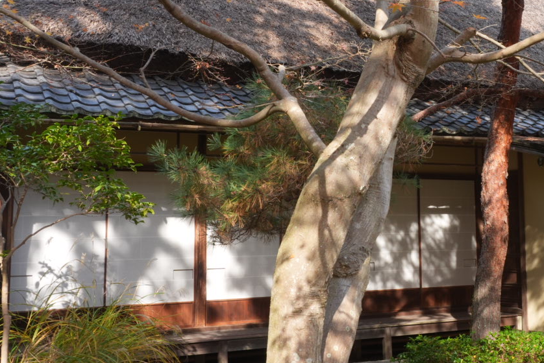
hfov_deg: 35.4
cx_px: 408
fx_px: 831
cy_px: 136
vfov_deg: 24.6
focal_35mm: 55
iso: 200
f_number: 14
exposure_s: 1/30
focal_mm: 19
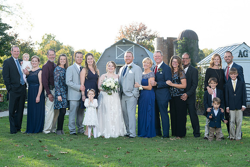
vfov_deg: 18.5
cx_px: 128
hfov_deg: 27.4
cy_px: 80
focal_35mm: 74
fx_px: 512
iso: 200
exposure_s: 1/200
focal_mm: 70
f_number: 5.6
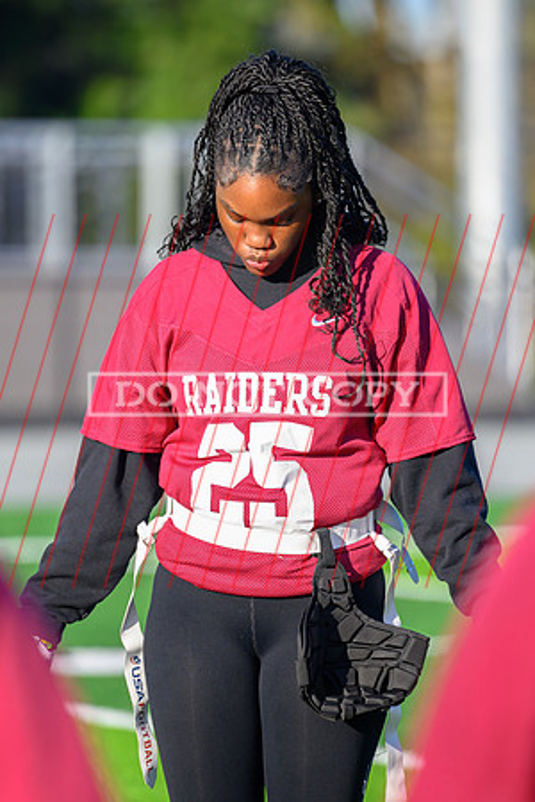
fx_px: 7099
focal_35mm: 318
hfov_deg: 4.3
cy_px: 389
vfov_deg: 6.5
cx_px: 244
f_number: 2.8
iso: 220
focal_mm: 200
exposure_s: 1/1250
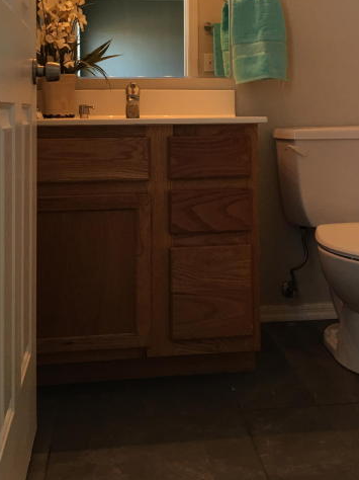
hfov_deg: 30.8
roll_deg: +0.6
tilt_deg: +2.2
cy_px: 100
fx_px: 650
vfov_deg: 39.0
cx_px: 204
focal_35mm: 47
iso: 25
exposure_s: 1/15
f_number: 2.2
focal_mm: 4.15
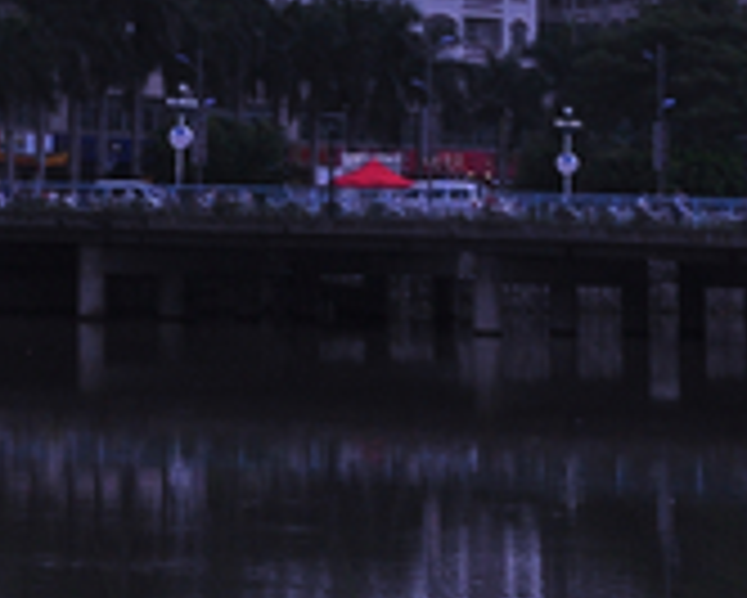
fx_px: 4361
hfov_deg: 9.6
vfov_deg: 7.6
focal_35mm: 197
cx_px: -266
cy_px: -445
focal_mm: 31
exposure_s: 1/15
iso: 500
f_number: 18
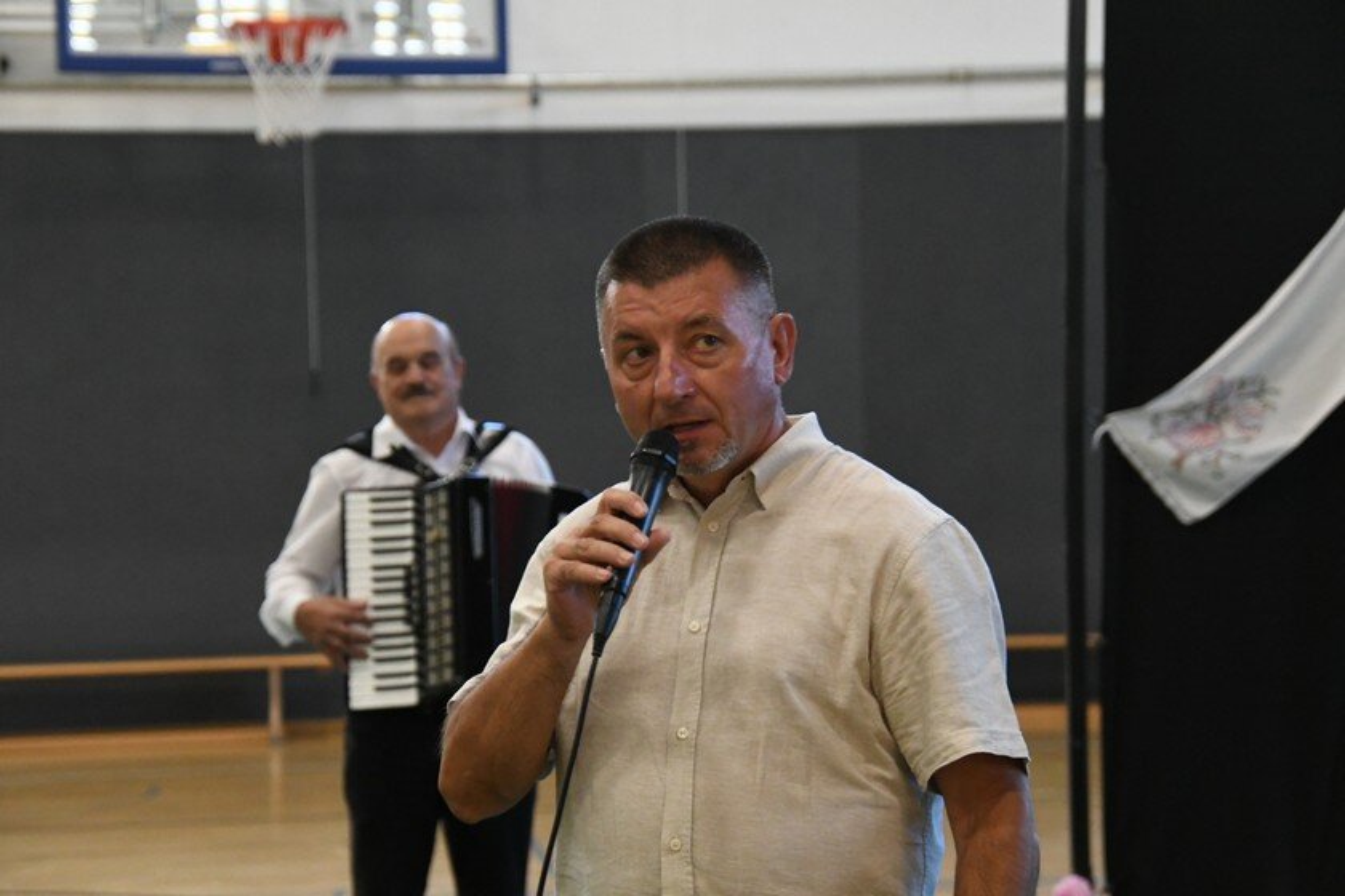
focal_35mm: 150
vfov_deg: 9.1
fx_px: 5604
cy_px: 448
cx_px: 672
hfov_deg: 13.7
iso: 4000
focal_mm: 100
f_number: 5
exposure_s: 1/200
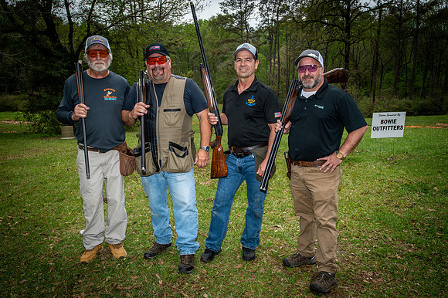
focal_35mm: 30
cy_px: 149
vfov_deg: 43.6
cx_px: 224
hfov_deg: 62.0
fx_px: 373
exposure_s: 1/125
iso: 125
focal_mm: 30
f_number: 9
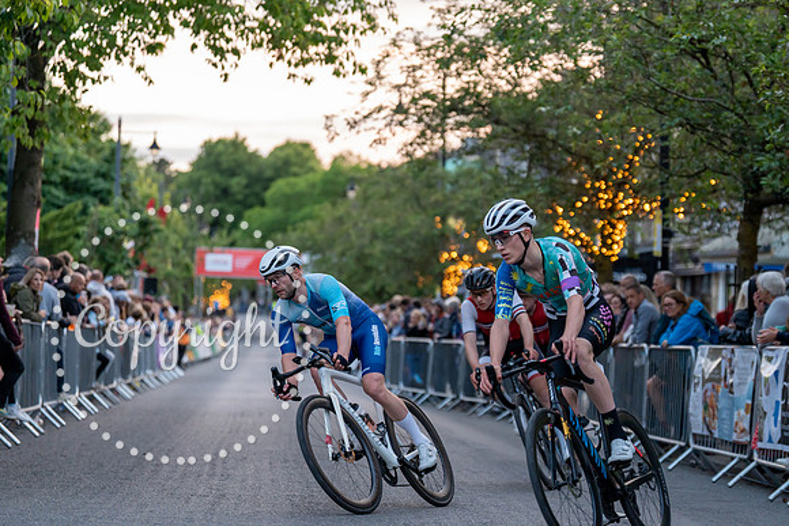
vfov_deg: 13.6
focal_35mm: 101
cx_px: 394
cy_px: 263
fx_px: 2214
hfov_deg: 20.2
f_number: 2.8
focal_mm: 101
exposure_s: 1/1000
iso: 3200
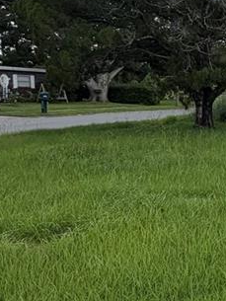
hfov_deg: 21.4
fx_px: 478
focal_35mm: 55
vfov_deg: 34.9
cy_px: 151
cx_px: 358
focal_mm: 2.22
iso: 40
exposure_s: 1/502
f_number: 2.2
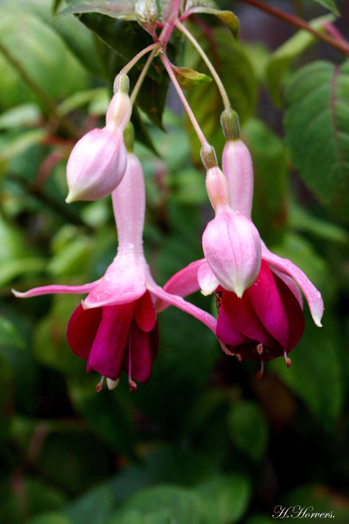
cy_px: 262
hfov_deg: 22.6
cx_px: 174
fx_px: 872
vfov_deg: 33.4
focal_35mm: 60
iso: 200
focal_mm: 40
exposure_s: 1/80
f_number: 5.6
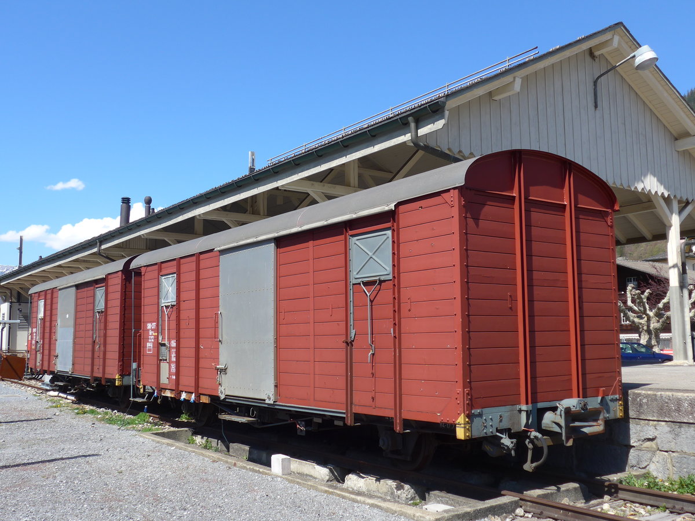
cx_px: 348
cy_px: 260
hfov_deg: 51.4
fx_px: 723
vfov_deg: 39.7
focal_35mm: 36
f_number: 2.8
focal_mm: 7.5
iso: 80
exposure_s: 1/1300
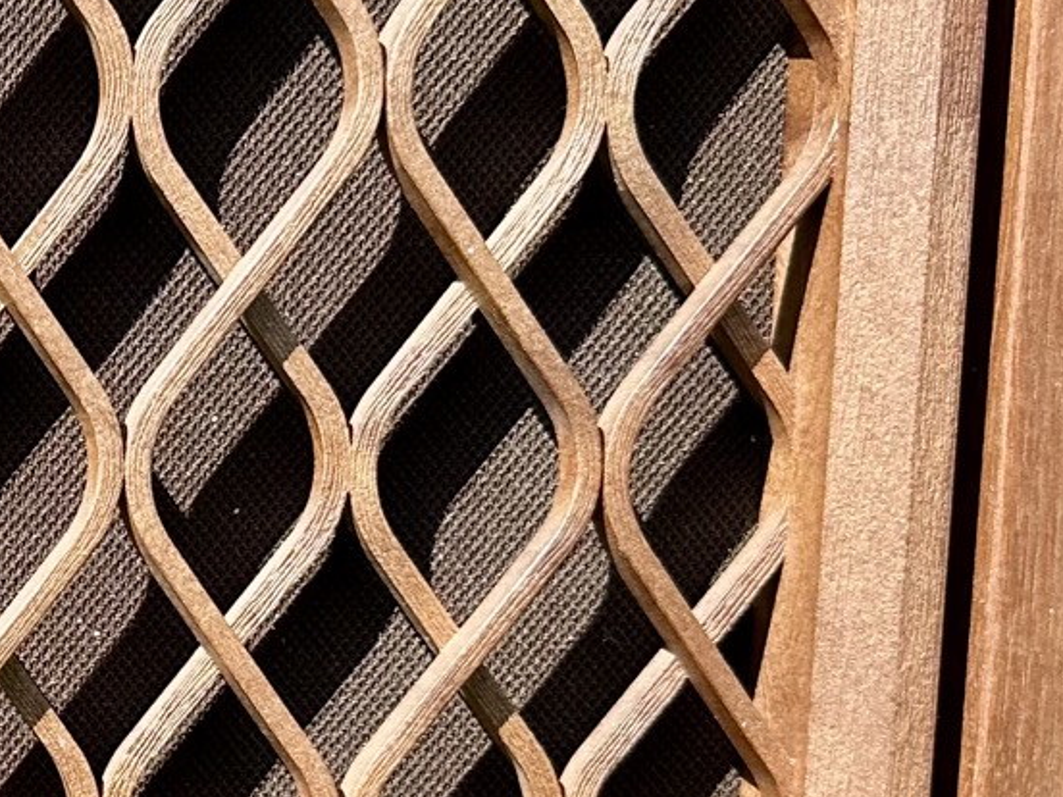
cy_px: 816
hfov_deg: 19.9
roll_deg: +0.3
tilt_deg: -7.7
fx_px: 2672
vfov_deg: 16.6
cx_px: -468
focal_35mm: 87
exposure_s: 1/999
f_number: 1.78
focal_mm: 6.86
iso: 80
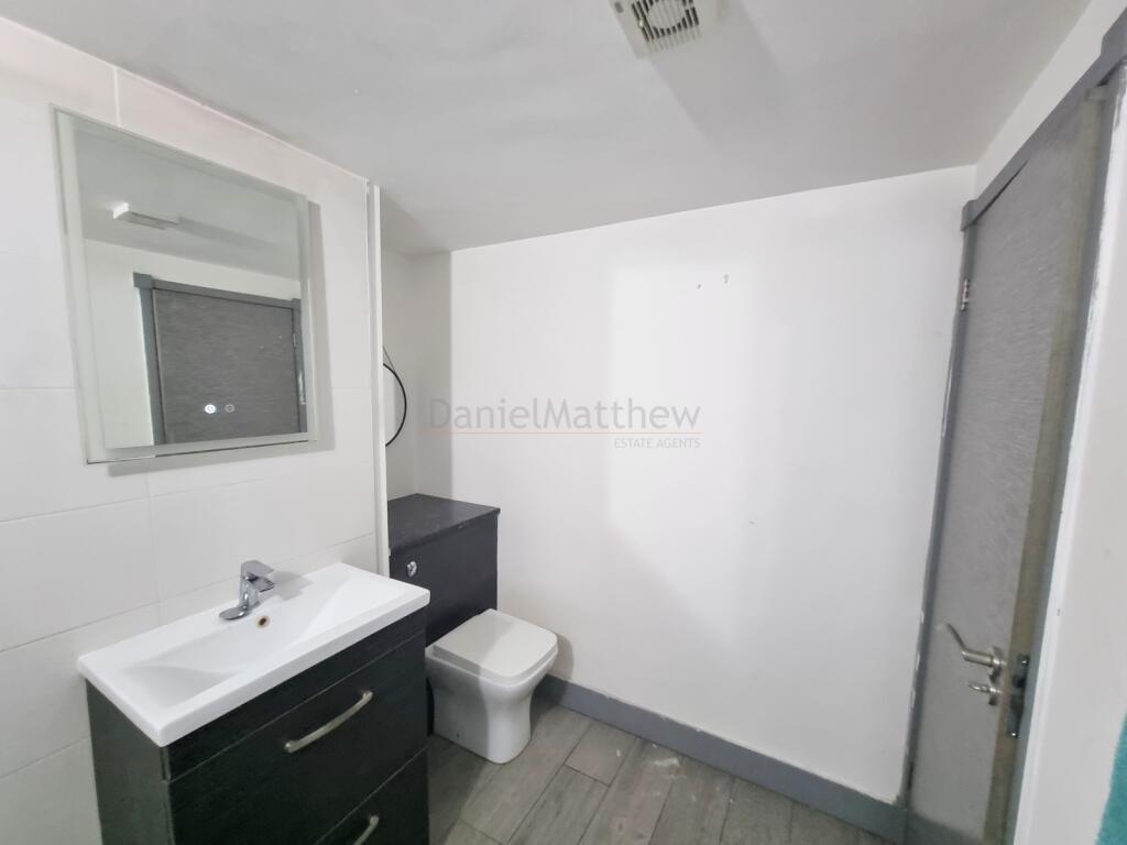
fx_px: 423
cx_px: 564
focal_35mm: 13
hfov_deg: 106.2
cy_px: 422
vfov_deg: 89.9
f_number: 2.2
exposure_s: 1/33
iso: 500
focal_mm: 2.2
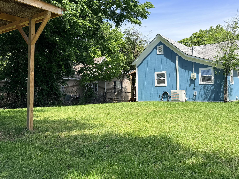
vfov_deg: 42.8
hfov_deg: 55.3
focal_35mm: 33
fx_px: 228
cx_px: 132
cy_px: 78
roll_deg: +1.3
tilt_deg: +5.3
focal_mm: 6.76
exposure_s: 1/2445
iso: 80
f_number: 1.78
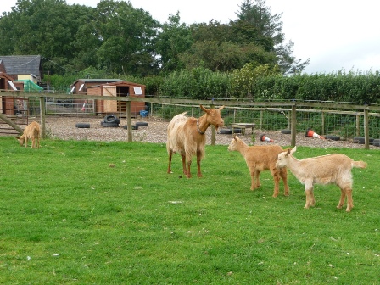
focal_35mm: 58
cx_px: 190
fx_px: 637
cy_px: 142
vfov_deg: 25.2
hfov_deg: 33.2
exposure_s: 1/200
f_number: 4.4
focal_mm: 9.8
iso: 100
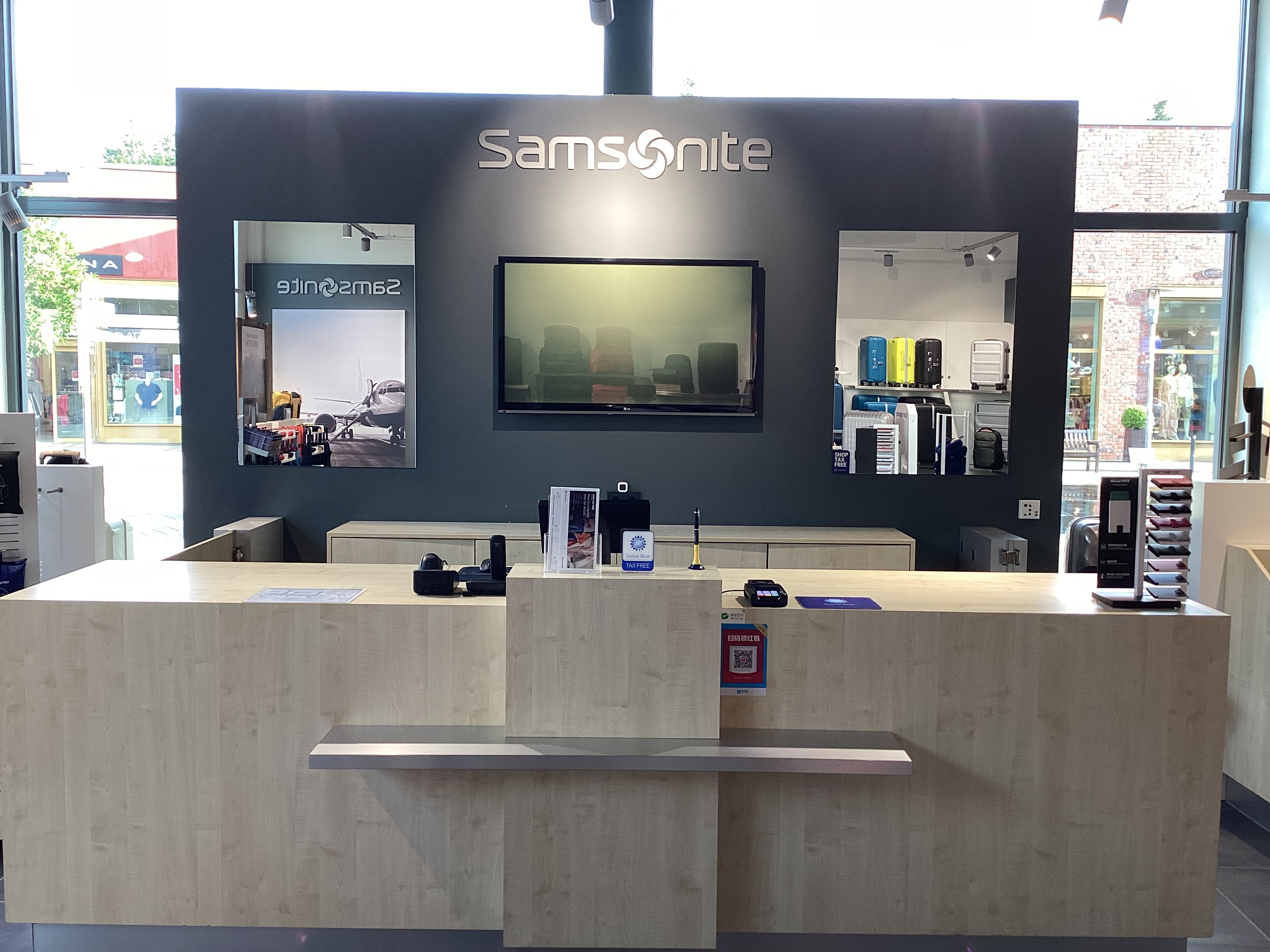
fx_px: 1137
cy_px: 476
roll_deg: -1.1
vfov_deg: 45.4
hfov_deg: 58.4
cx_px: 635
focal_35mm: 31
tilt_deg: -5.2
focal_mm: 3.3
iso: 50
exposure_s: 1/50
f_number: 2.4
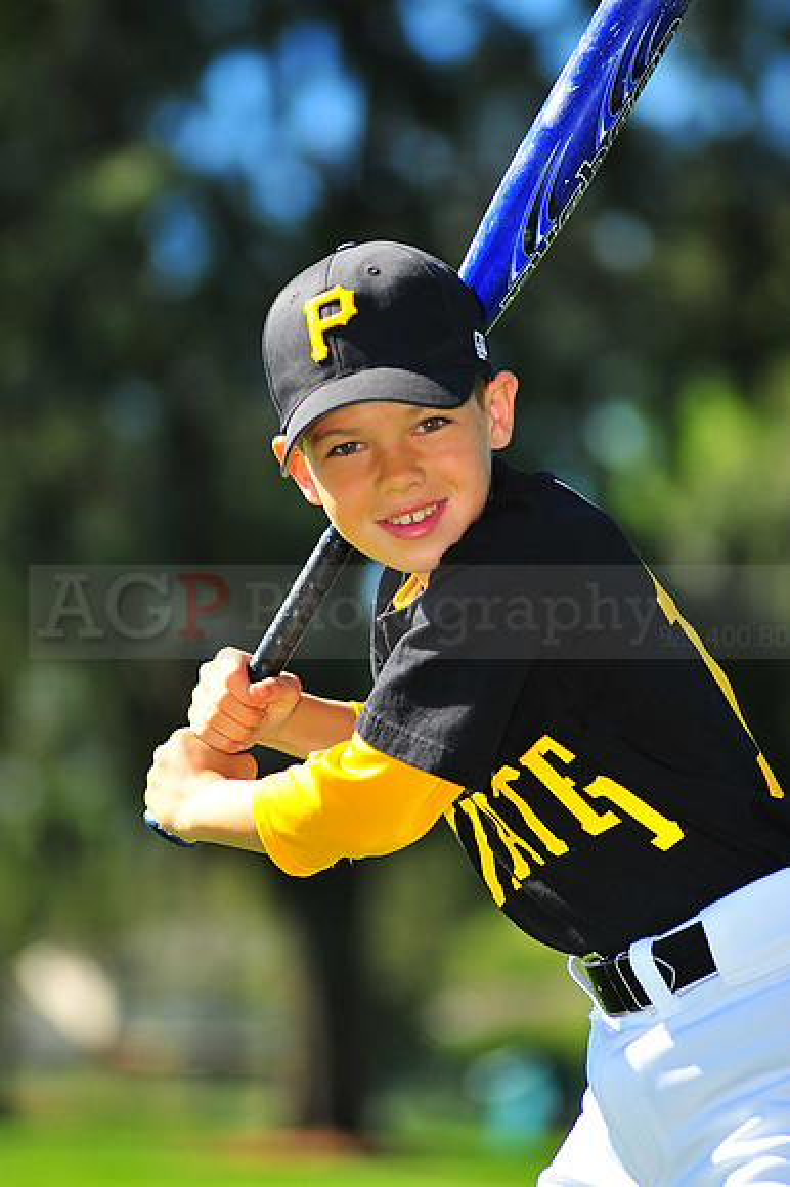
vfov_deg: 11.4
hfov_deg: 7.6
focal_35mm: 180
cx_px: 395
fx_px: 5932
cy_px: 594
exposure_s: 1/1000
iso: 200
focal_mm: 180
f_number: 4
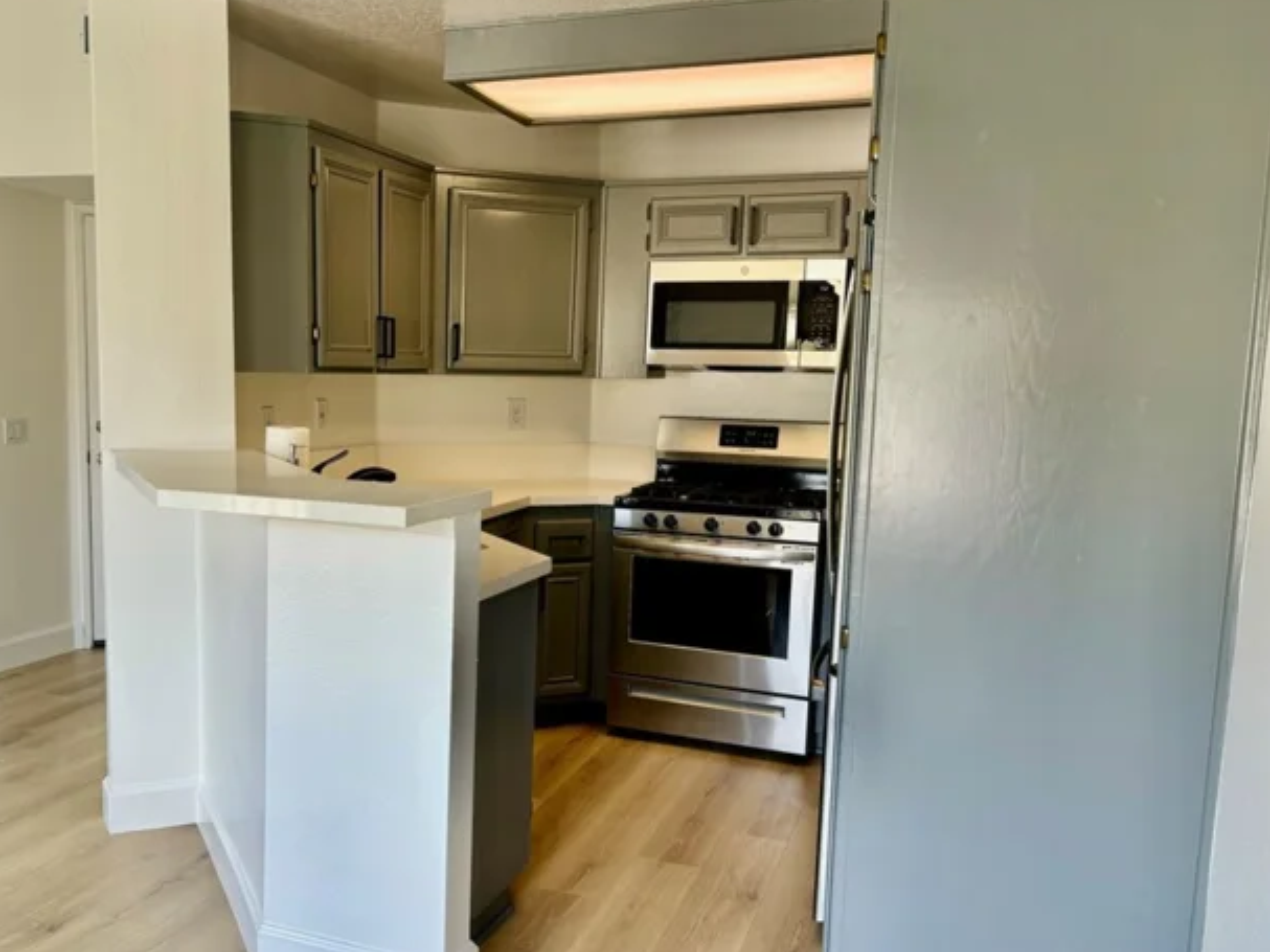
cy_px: 521
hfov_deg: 56.3
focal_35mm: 32
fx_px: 1174
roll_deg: -1.8
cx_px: 501
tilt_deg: -8.0
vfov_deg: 44.1
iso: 64
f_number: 1.6
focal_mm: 5.96
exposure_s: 1/120
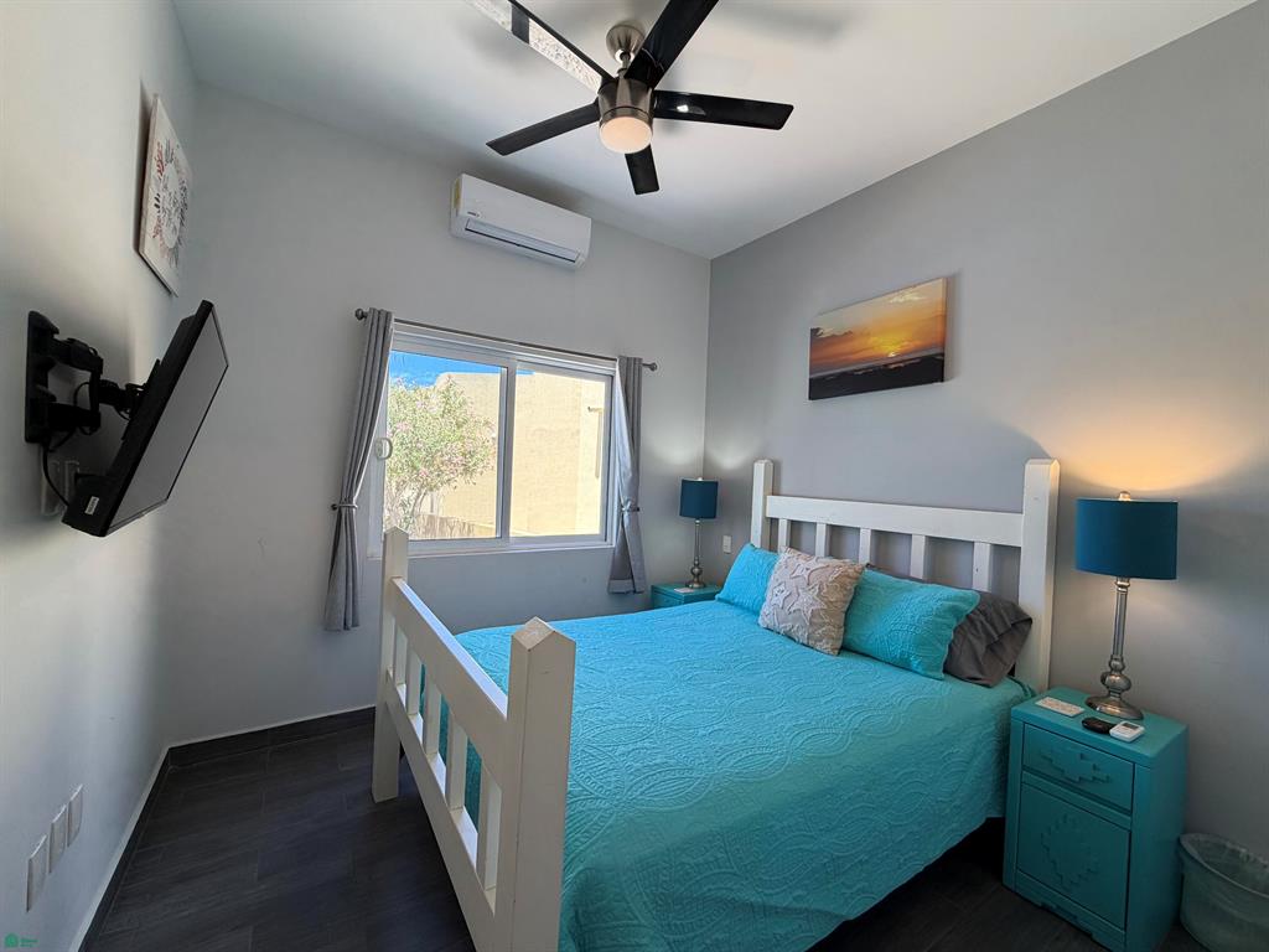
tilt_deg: +0.4
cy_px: 476
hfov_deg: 102.1
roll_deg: -1.8
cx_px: 634
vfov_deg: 85.7
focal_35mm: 14
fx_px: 513
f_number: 2.2
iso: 80
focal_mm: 2.22
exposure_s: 1/120
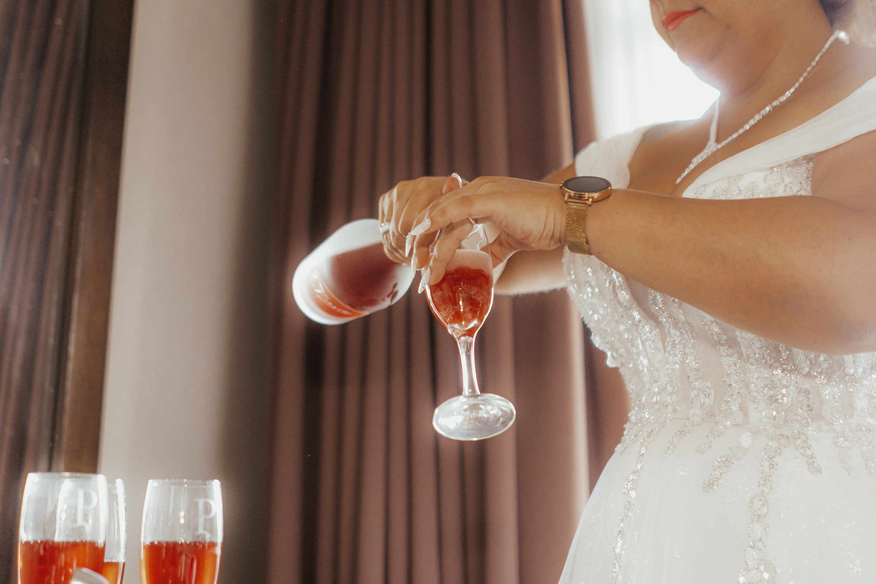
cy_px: 278
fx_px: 1071
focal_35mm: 44
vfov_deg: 30.5
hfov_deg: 44.5
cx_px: 417
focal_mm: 28
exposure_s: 1/160
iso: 1000
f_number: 2
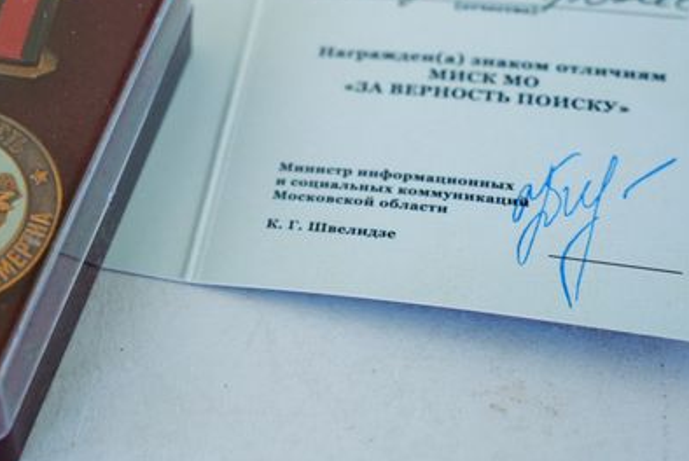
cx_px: 184
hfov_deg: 26.3
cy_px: 103
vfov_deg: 17.9
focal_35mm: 76
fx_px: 1457
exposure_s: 1/400
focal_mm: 43
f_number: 6.3
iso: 1250
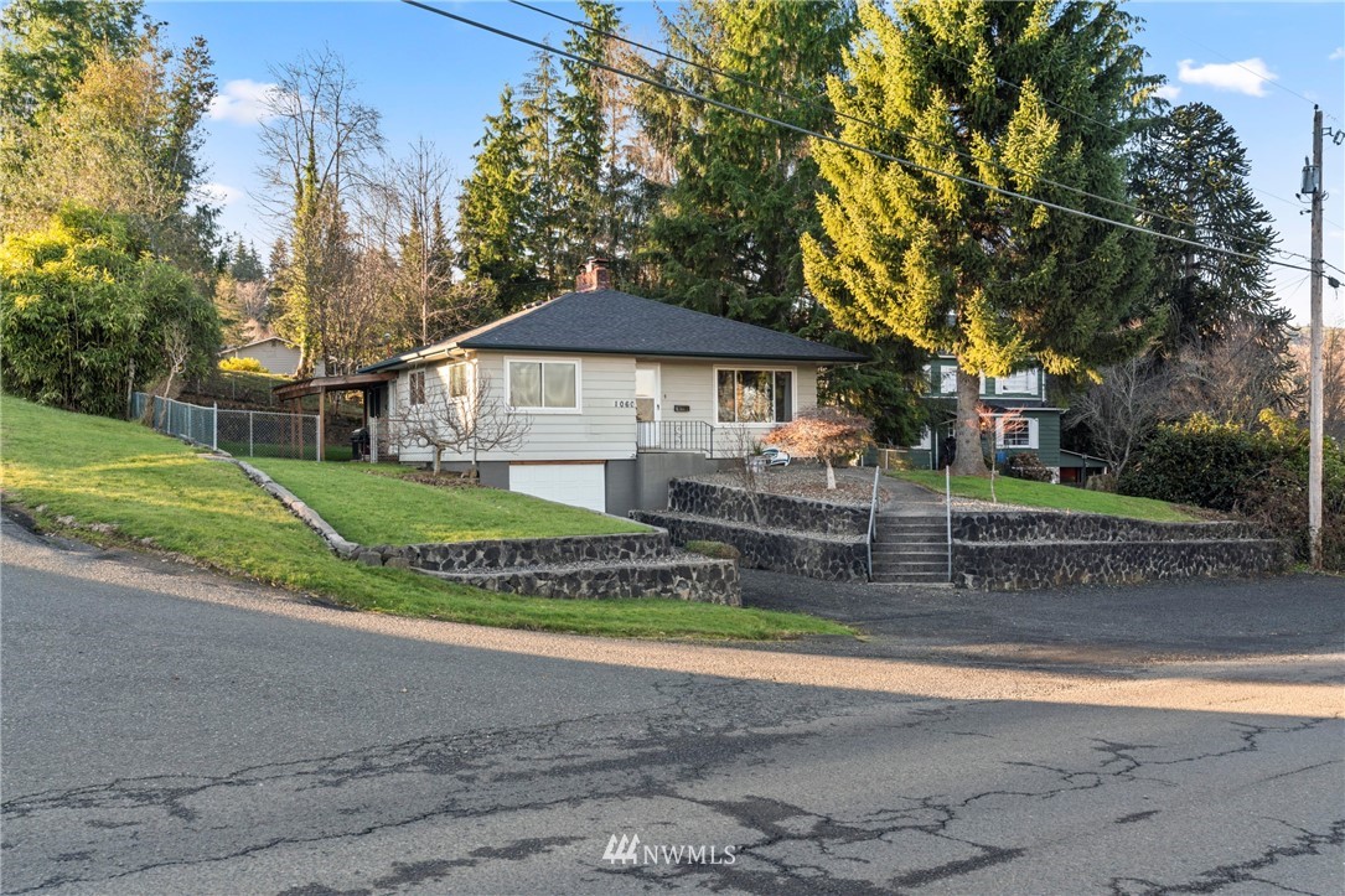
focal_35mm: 35
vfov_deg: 37.8
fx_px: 1307
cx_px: 672
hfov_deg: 54.4
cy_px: 448
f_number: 8
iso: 320
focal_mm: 35
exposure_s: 1/100
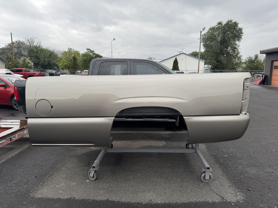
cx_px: 139
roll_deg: +0.3
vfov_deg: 56.8
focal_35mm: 24
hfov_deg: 71.6
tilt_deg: -10.0
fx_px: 193
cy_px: 104
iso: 80
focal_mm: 6.76
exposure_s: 1/1010
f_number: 1.78
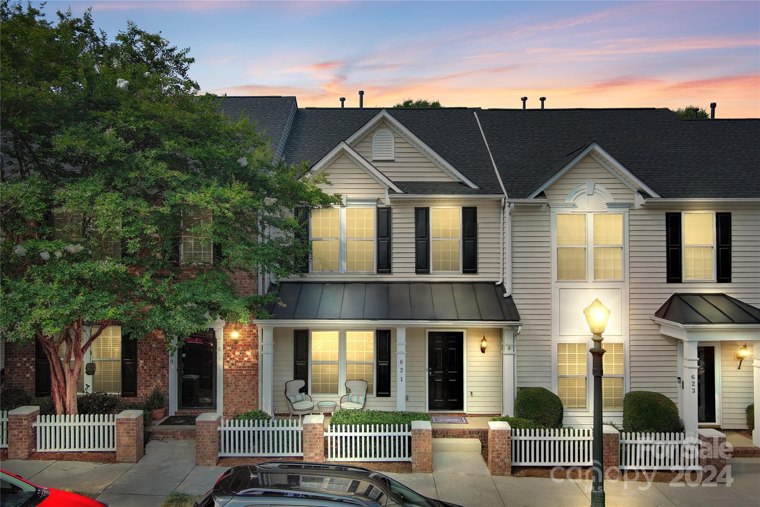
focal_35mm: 29
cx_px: 380
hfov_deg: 63.7
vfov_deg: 45.0
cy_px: 254
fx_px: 612
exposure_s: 1/75
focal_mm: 10.57
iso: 100
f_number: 2.8
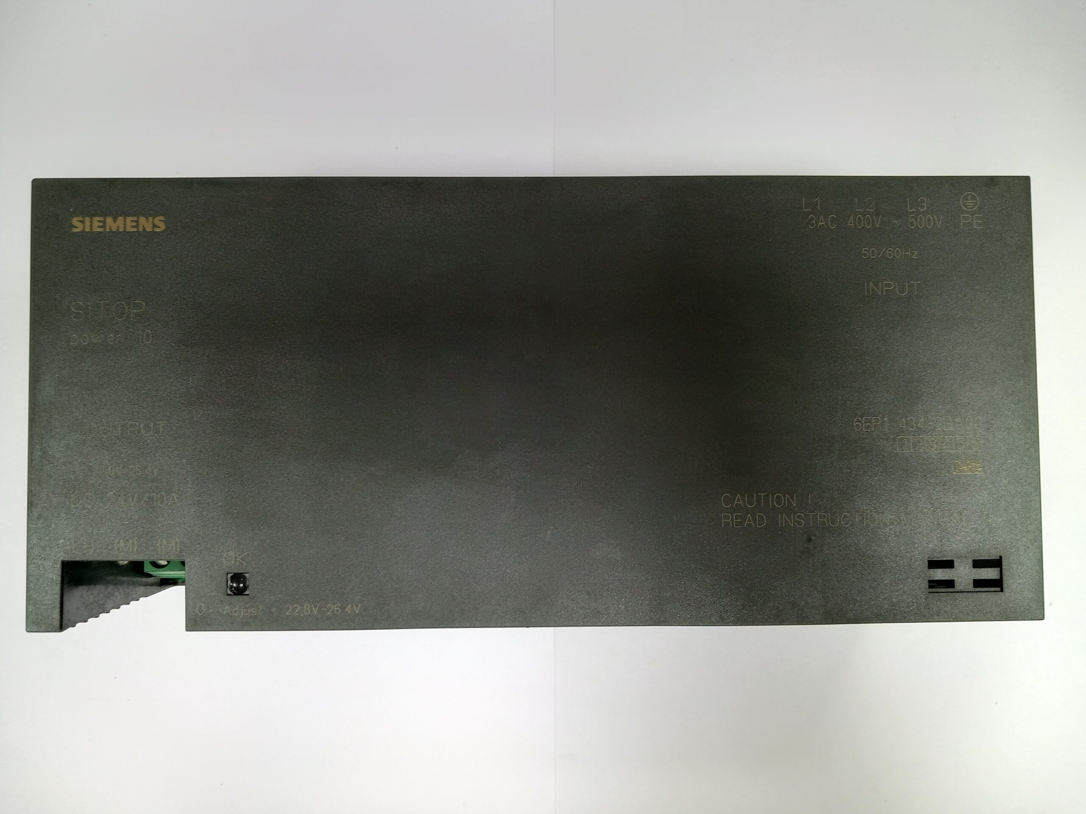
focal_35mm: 27
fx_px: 847
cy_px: 407
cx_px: 543
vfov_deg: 51.4
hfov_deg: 65.3
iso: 160
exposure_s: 1/50
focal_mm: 4
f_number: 1.8
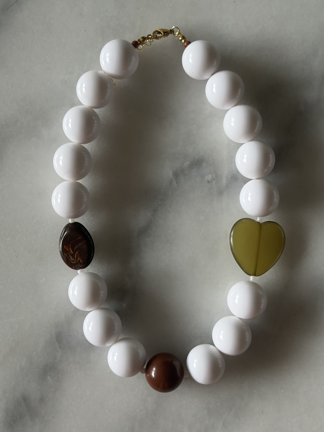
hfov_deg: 30.3
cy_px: 216
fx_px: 599
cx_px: 162
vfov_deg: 39.7
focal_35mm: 48
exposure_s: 1/121
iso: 80
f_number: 1.78
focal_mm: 6.76
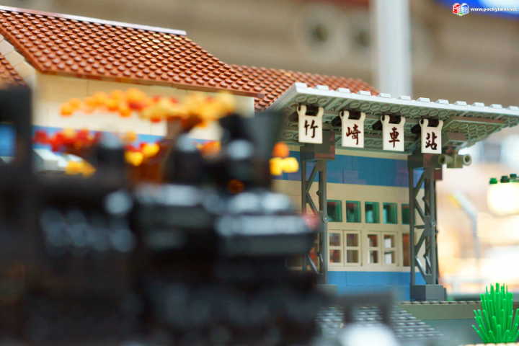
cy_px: 173
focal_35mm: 75
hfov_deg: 27.0
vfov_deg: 18.2
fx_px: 1081
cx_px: 260
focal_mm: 50
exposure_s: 1/80
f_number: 3.2
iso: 1000
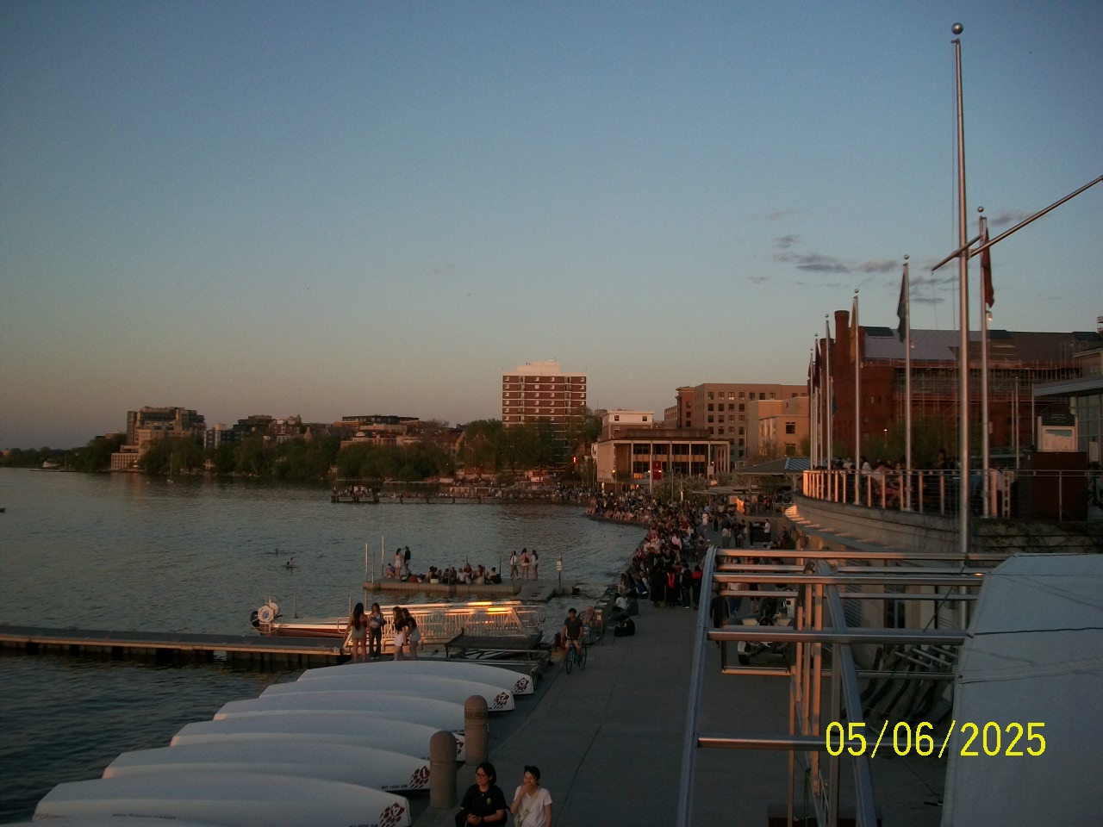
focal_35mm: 32
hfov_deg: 56.8
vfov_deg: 44.2
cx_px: 552
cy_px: 414
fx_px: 1020
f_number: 2.9
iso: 80
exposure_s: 1/250
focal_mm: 5.7
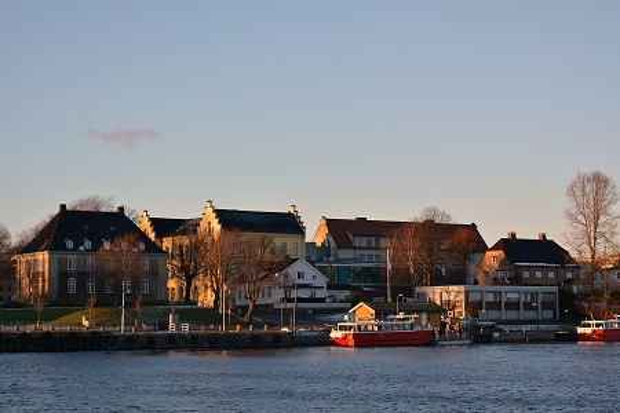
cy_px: 206
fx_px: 1343
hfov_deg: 26.0
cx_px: 310
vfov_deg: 17.5
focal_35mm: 78
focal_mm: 52
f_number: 7.1
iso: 100
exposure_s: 1/100
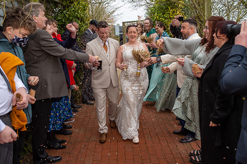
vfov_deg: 36.9
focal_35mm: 36
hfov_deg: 53.2
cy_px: 82
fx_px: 247
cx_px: 124
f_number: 4
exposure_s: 1/320
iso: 320
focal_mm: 35
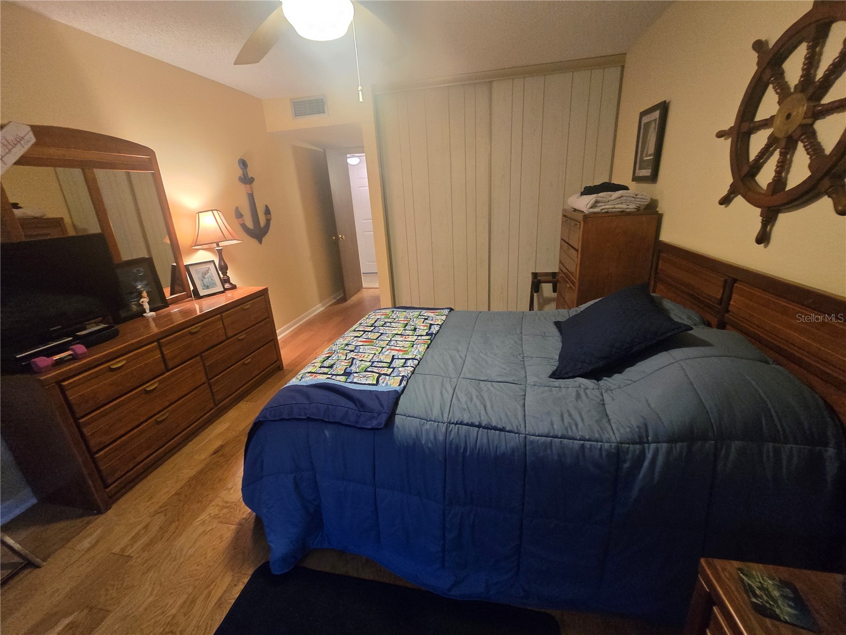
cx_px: 423
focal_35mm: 13
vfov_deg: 89.9
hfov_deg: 106.2
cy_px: 318
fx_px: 318
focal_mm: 2.2
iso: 1000
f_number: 2.2
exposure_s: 1/60
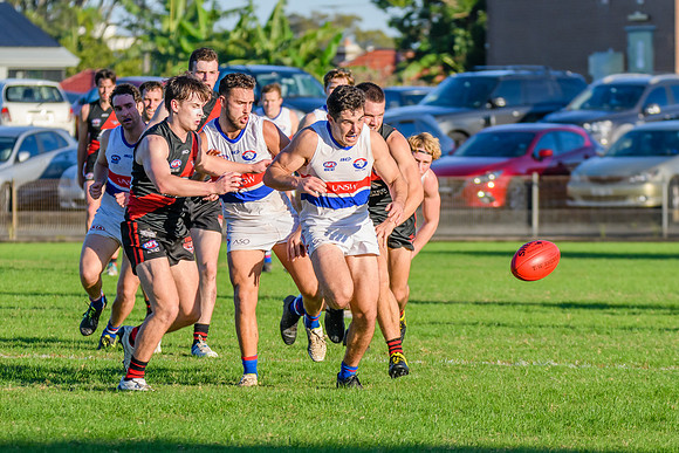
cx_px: 352
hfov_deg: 5.7
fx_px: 6867
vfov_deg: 3.8
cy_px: 286
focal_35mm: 364
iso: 800
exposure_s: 1/2000
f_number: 5.6
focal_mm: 200
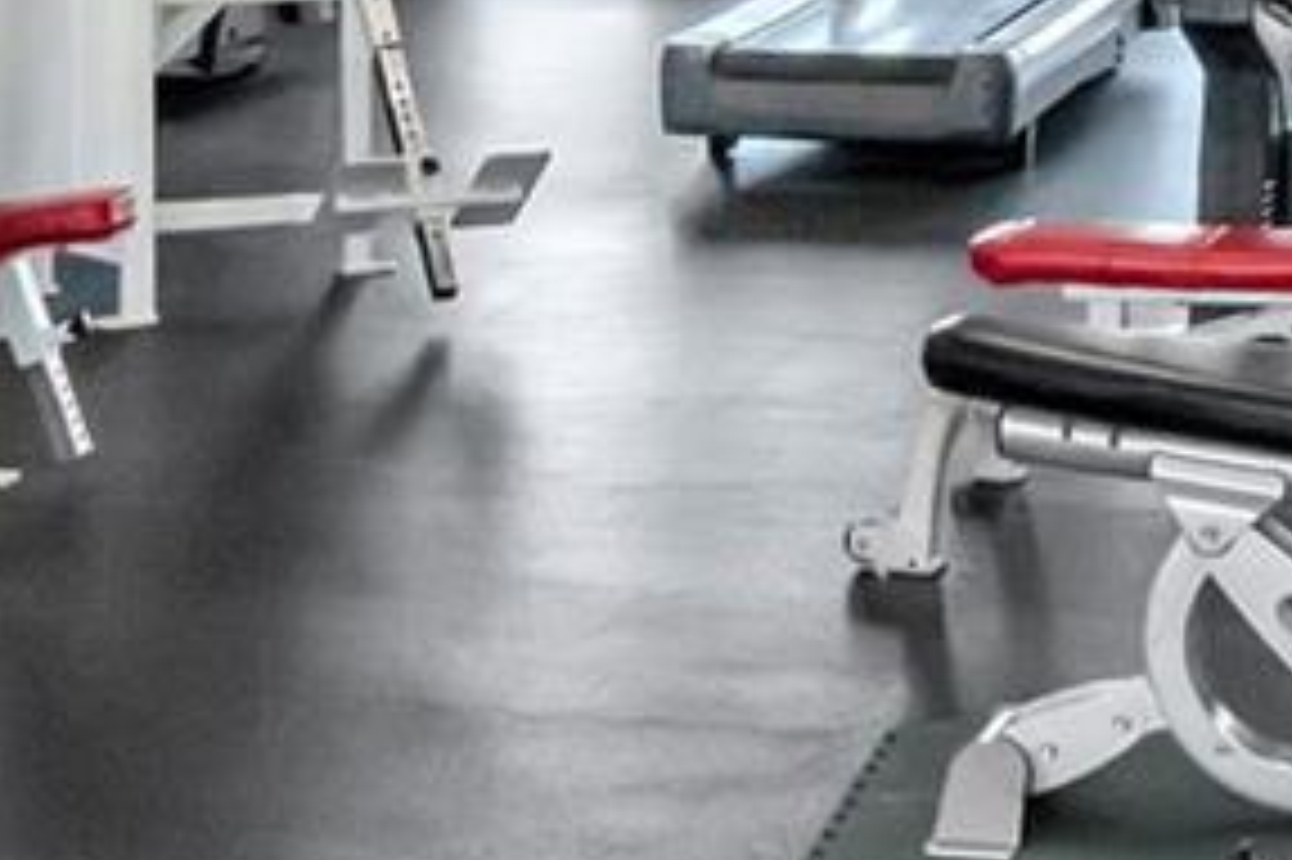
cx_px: 788
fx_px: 4196
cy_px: -527
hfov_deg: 17.5
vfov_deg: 11.1
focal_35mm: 117
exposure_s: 1/80
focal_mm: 14
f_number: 8
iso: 500
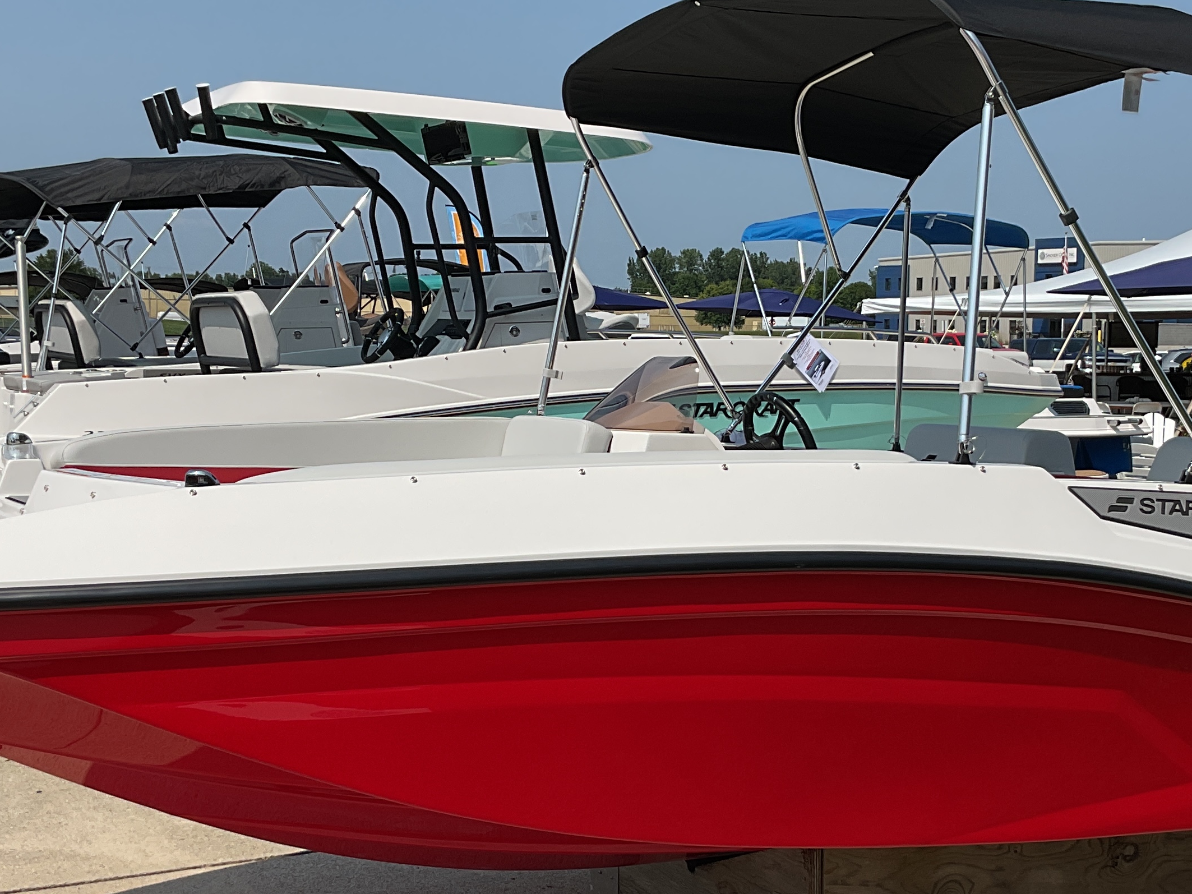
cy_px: 498
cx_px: 701
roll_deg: -0.8
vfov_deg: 26.5
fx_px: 1894
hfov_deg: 34.8
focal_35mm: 55
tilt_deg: -4.7
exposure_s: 1/3534
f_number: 1.8
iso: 16
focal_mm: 3
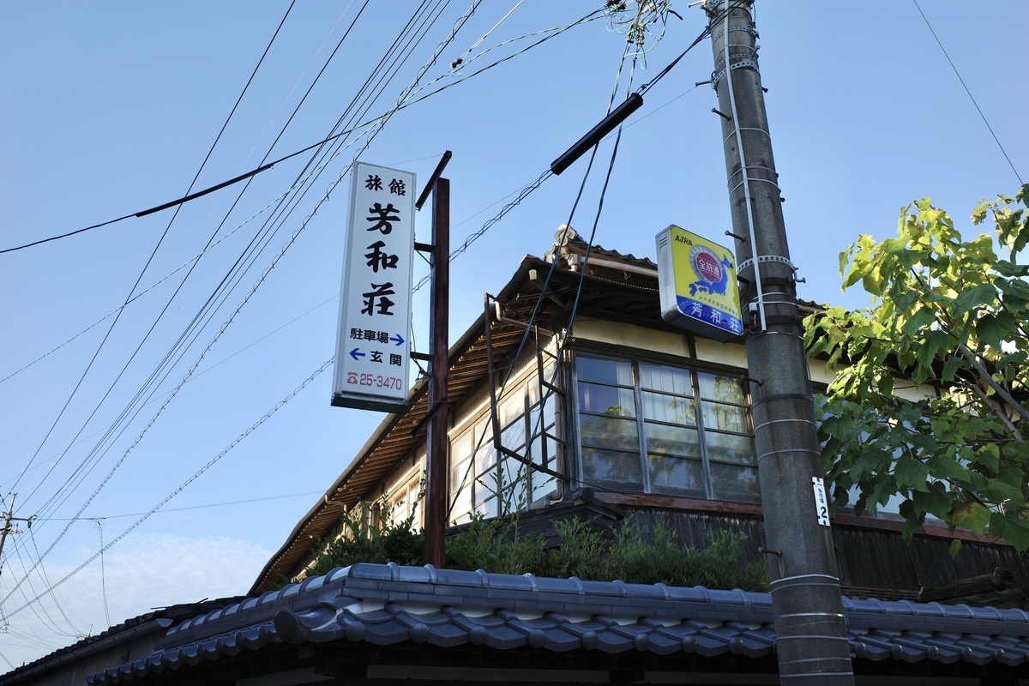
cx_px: 514
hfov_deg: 65.5
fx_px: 800
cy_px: 343
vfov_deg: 46.4
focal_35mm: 28
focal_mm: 18.3
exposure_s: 1/320
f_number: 5
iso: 200
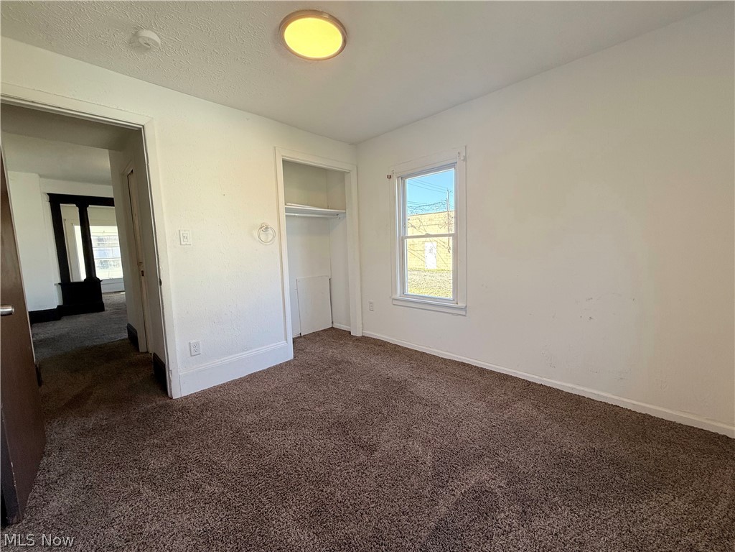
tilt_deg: -5.8
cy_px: 276
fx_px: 297
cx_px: 368
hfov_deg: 102.1
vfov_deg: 85.7
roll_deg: +1.6
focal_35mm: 14
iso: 80
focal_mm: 2.22
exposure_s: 1/120
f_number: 2.2
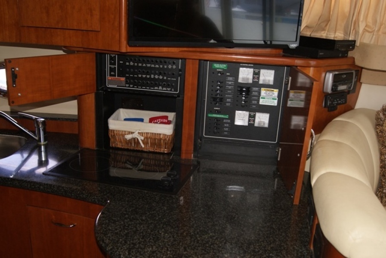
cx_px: 193
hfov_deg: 53.1
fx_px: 386
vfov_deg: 37.0
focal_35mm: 36
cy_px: 129
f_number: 5.6
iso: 400
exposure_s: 1/60
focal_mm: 24
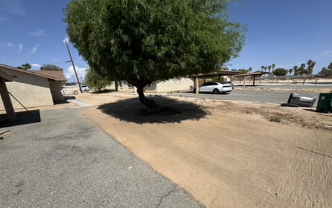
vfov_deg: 74.5
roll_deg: +1.6
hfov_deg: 101.5
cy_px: 118
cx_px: 166
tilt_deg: -14.1
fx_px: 136
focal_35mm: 15
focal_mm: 2.22
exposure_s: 1/2985
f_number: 2.2
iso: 50
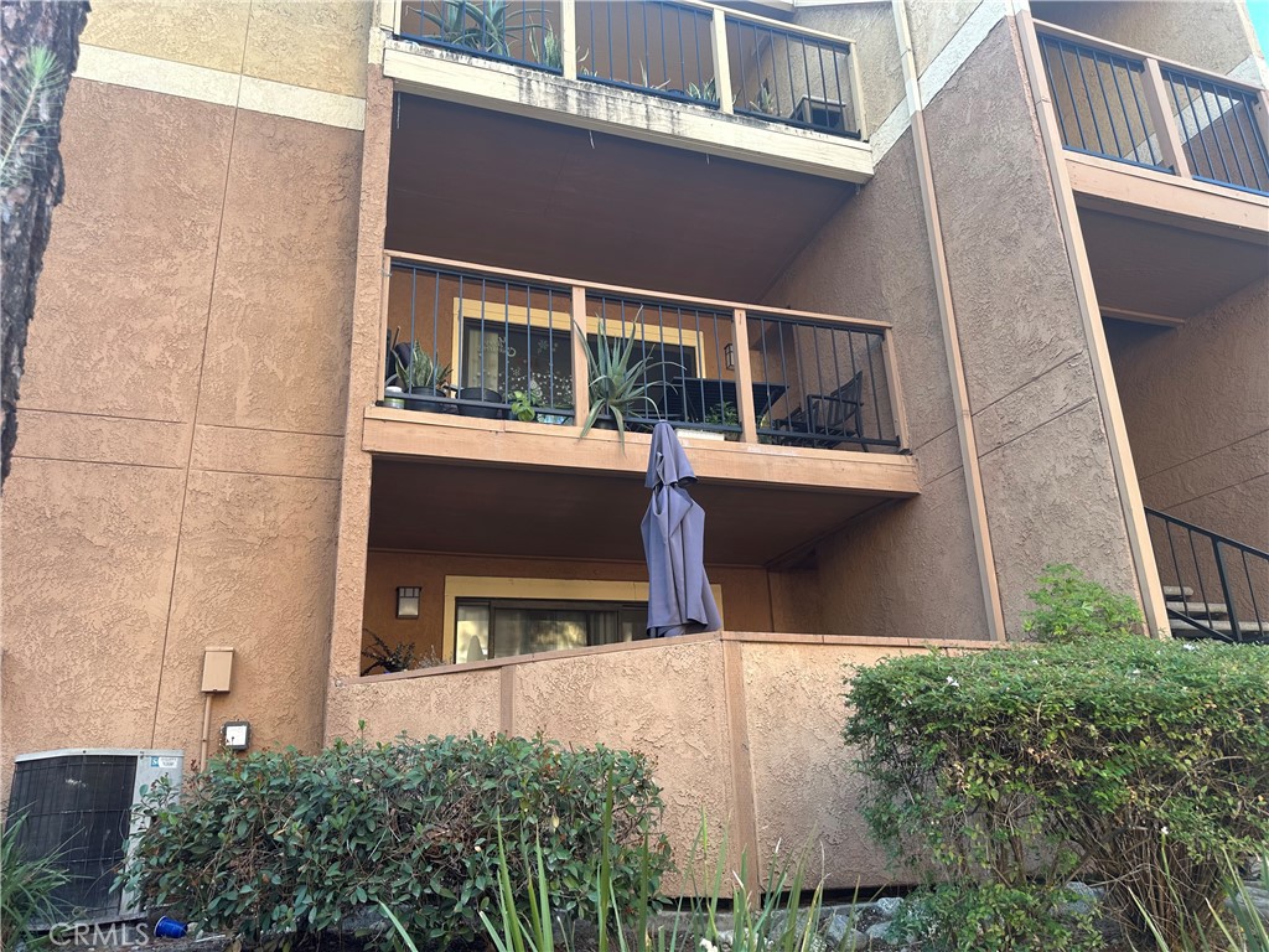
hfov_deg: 71.6
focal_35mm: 24
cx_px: 634
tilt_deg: +18.7
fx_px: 880
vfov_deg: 56.8
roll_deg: +1.9
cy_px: 476
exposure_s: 1/121
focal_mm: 6.86
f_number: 1.78
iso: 64
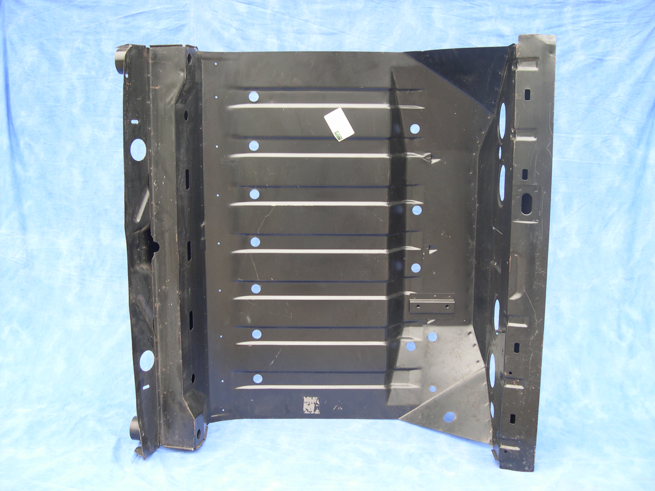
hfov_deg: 49.0
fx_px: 719
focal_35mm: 38
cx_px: 328
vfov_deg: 37.7
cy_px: 246
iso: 100
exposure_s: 1/20
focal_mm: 8
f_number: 2.8
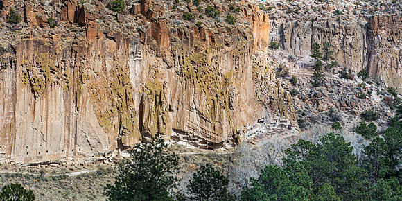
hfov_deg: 24.4
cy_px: 91
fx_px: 929
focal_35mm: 89
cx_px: 201
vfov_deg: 12.3
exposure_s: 1/125
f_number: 8
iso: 200
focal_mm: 40
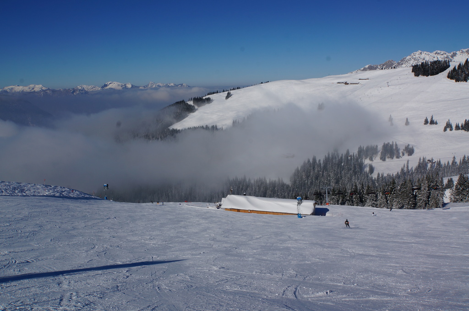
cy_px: 156
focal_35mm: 33
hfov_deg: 57.9
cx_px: 234
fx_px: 424
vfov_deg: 40.4
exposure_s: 1/320
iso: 100
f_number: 16
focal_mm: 21.7
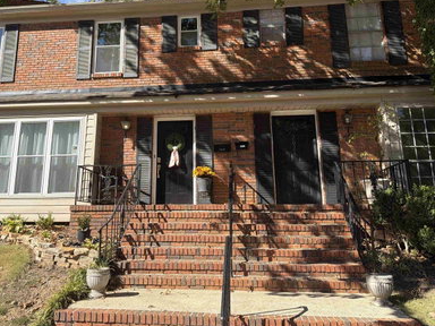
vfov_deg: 43.6
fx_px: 402
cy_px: 112
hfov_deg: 56.5
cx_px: 181
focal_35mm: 32
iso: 80
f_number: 1.78
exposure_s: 1/2232
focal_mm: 6.76
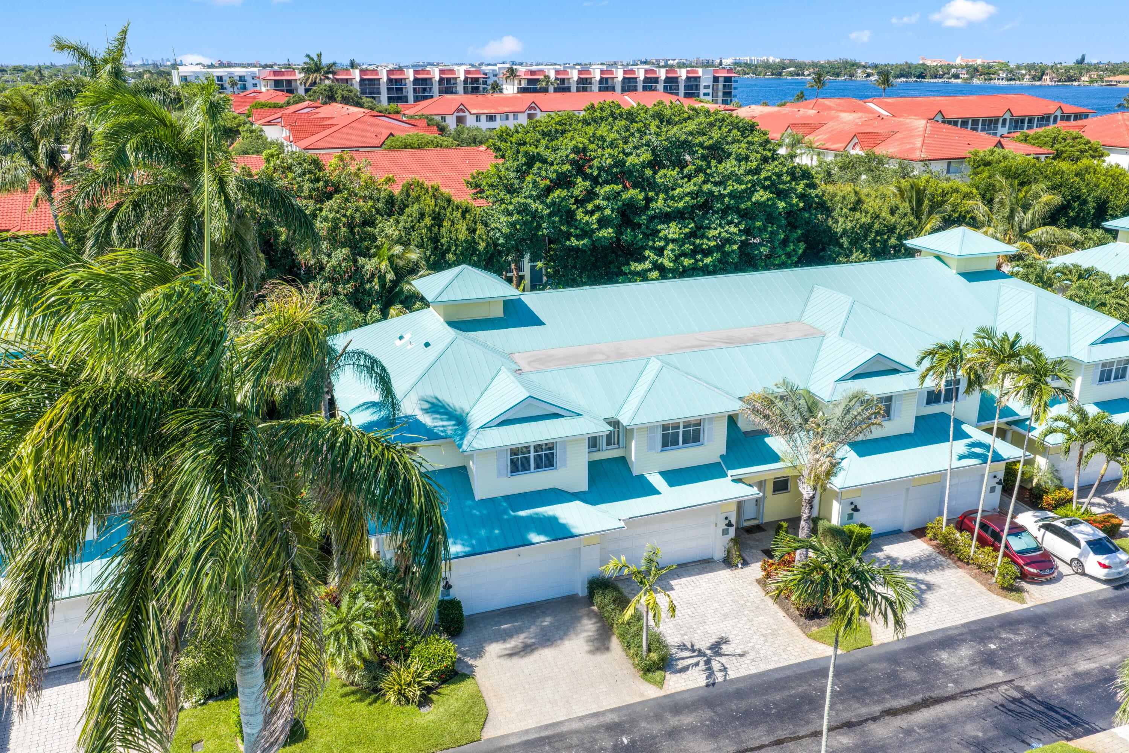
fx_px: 878
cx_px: 564
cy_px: 376
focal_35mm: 28
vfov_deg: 46.4
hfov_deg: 65.5
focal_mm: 14.45
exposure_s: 1/240
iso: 100
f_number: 5
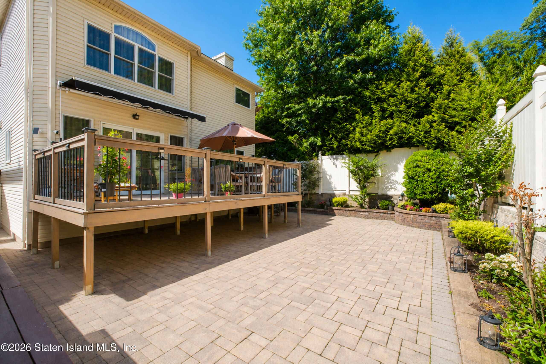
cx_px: 273
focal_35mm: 15
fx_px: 227
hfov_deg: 100.4
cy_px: 182
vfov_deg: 77.3
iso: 320
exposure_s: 1/400
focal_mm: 10
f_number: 7.1
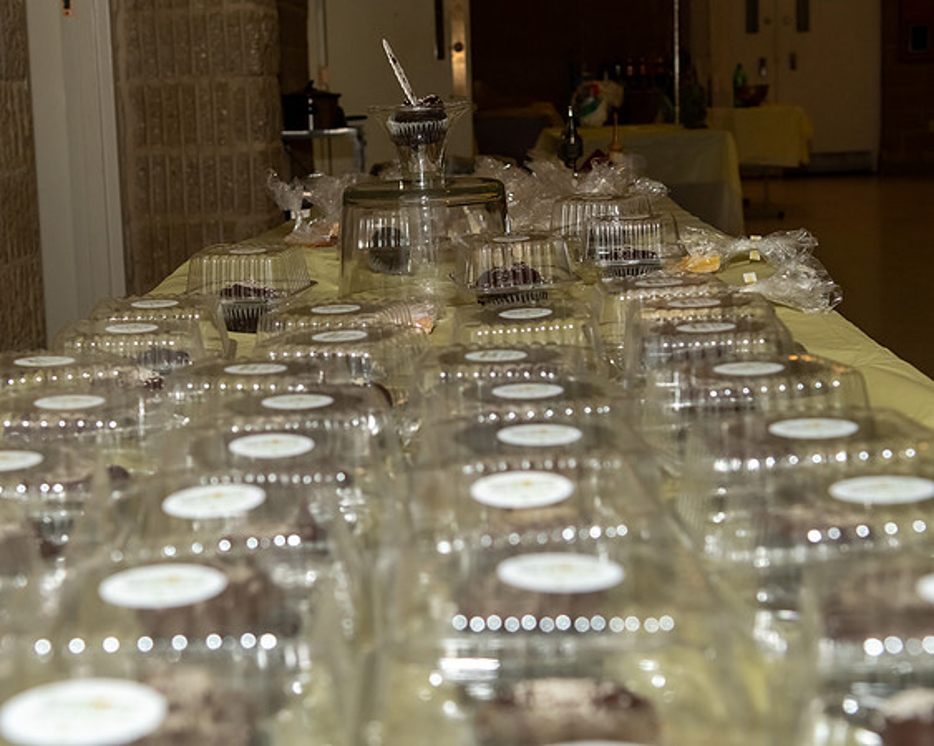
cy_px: 333
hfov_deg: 29.7
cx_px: 430
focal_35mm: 64
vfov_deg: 24.0
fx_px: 1758
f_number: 5.6
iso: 500
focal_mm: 34
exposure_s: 1/250
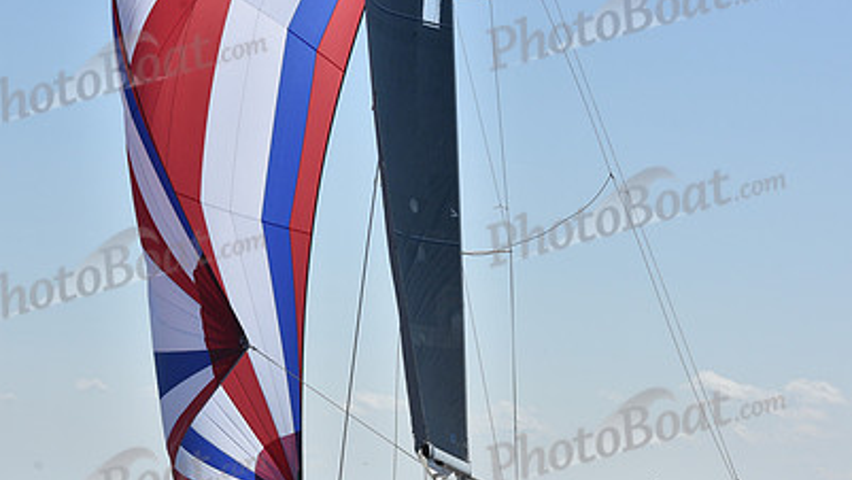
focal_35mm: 106
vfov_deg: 11.4
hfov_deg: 20.2
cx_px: 378
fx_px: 2396
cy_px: 352
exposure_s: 1/1250
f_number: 11
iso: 320
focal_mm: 70
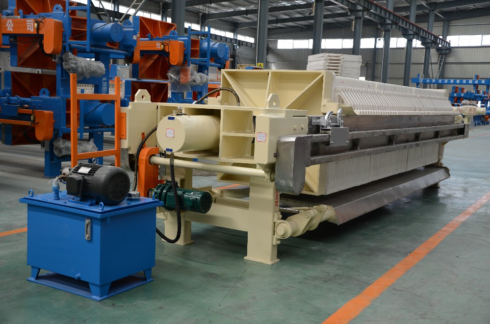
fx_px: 530
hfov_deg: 49.7
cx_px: 245
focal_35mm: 39
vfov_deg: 34.0
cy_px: 162
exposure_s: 1/50
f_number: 4
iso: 100
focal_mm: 26
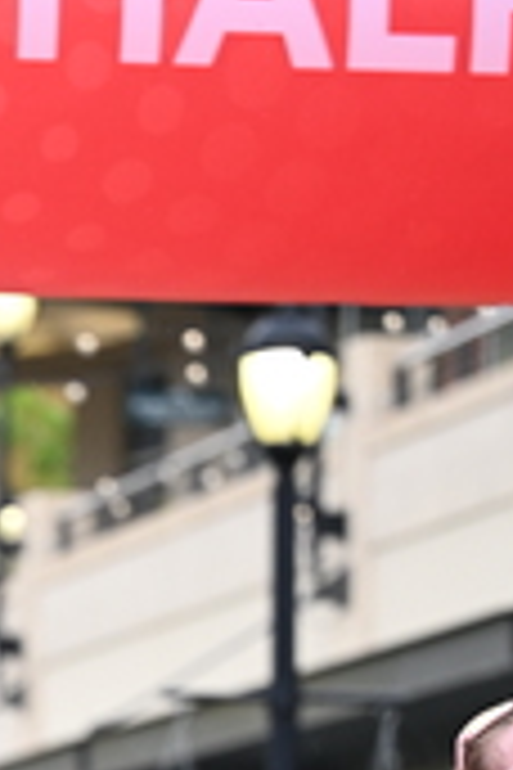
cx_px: -97
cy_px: 1045
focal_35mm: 296
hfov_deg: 4.6
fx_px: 6327
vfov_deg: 6.9
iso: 1000
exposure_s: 1/1600
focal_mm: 92
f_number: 2.8
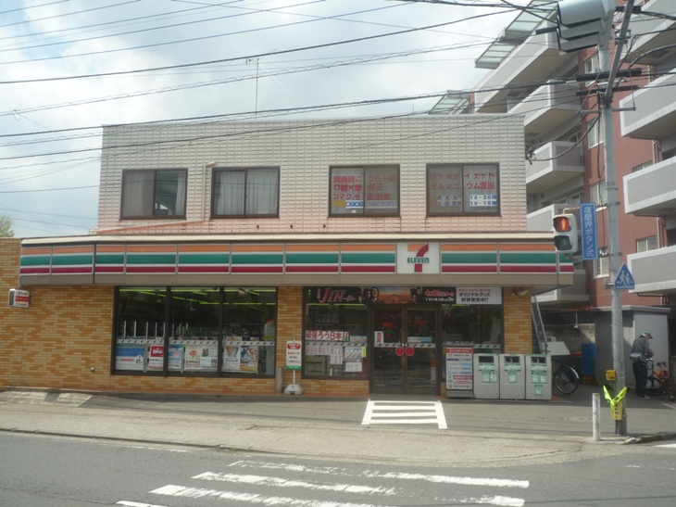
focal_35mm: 33
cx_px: 338
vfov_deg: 42.9
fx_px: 644
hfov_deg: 55.4
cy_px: 254
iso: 100
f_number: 4.5
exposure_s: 1/640
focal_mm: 5.8
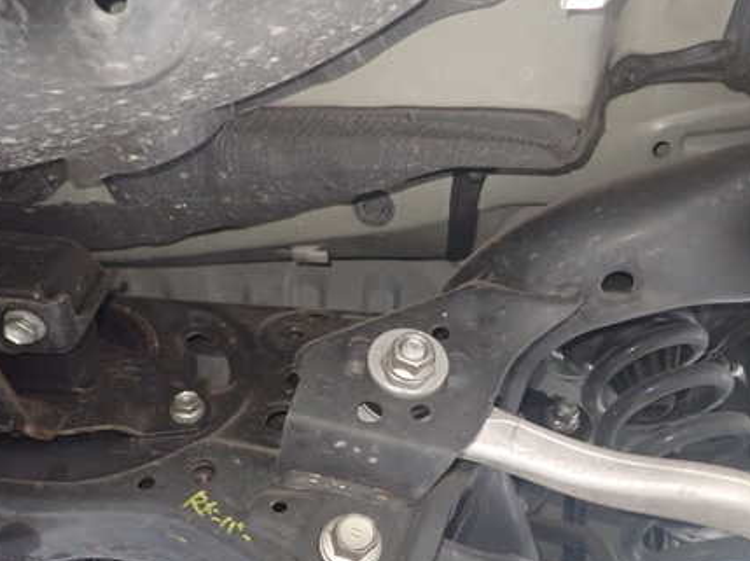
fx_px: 758
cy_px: 334
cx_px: 512
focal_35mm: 35
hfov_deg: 51.5
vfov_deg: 40.5
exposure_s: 1/30
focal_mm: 4.5
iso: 800
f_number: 2
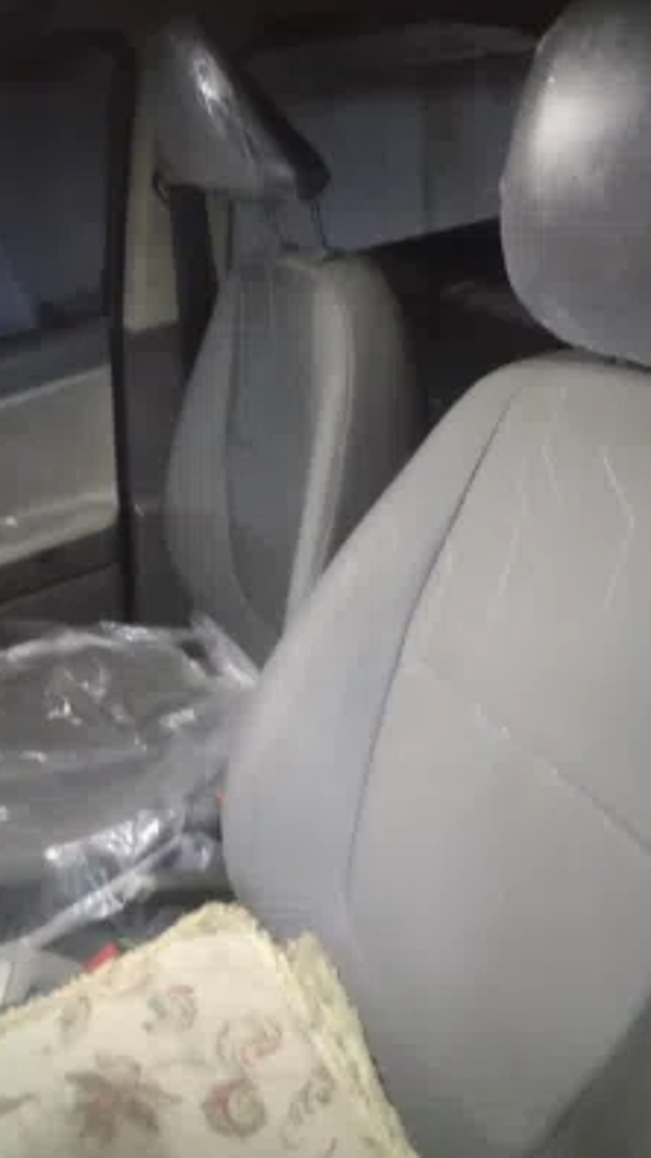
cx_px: 375
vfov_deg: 61.0
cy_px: 575
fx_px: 983
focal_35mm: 32
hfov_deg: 36.6
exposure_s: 1/17.1
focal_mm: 4.75
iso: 2954
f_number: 1.8
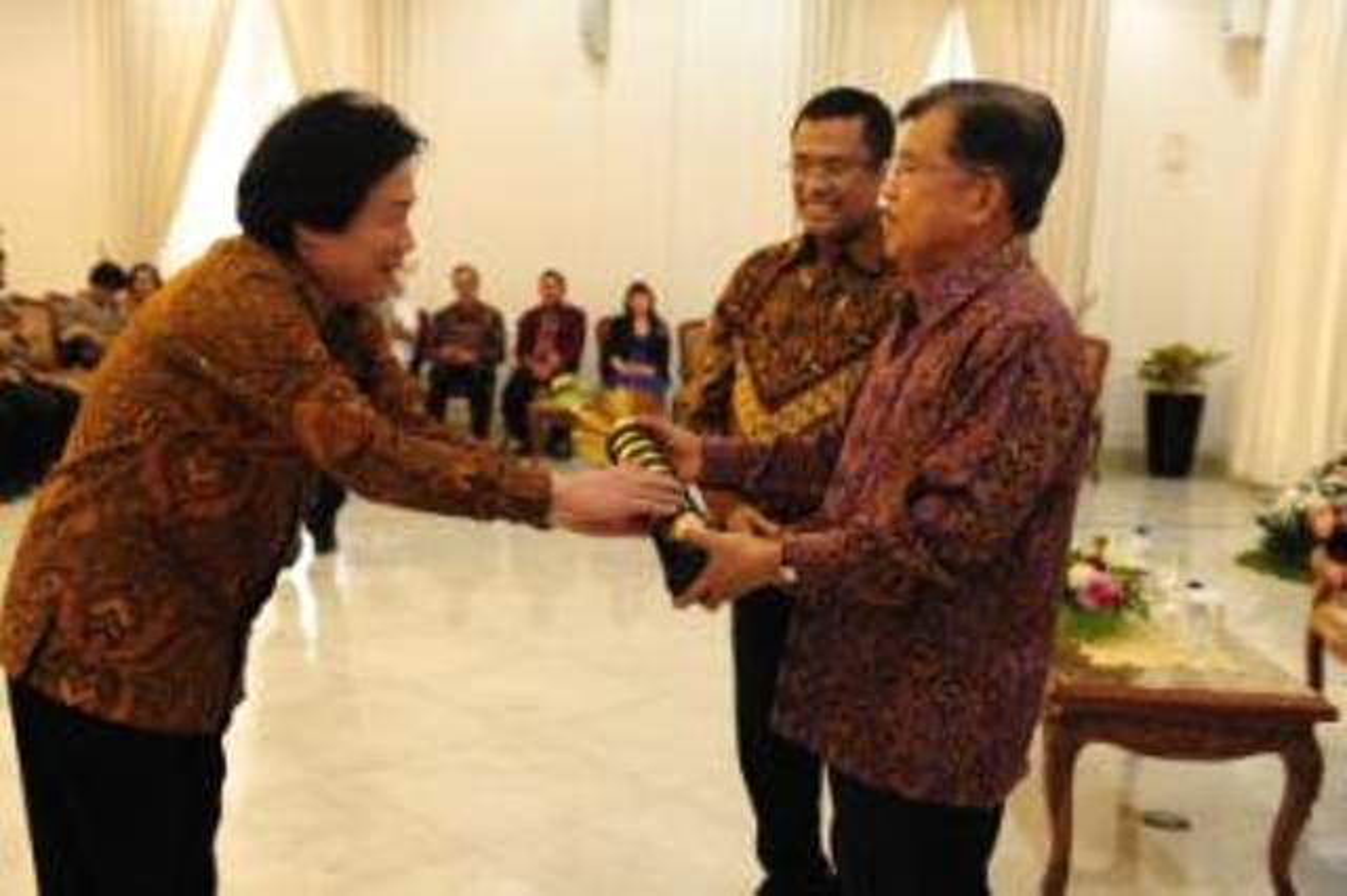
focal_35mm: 38
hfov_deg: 50.7
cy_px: 448
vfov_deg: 35.0
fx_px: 1421
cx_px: 674
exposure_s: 1/80
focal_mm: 38
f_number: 3.5
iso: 2500
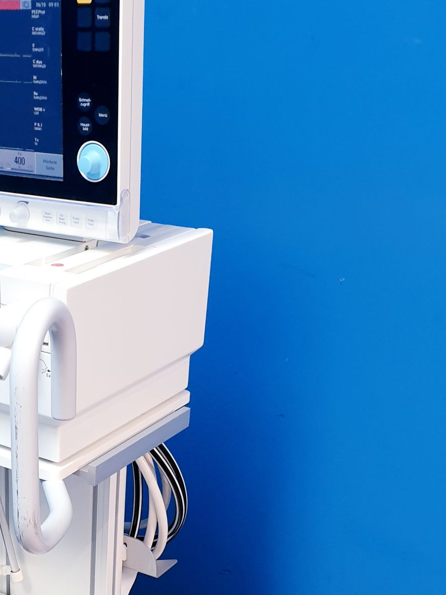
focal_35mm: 56
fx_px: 963
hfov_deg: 25.0
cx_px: 14
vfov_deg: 33.1
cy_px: 503
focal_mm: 4.3
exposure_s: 1/50
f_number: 2.4
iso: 200
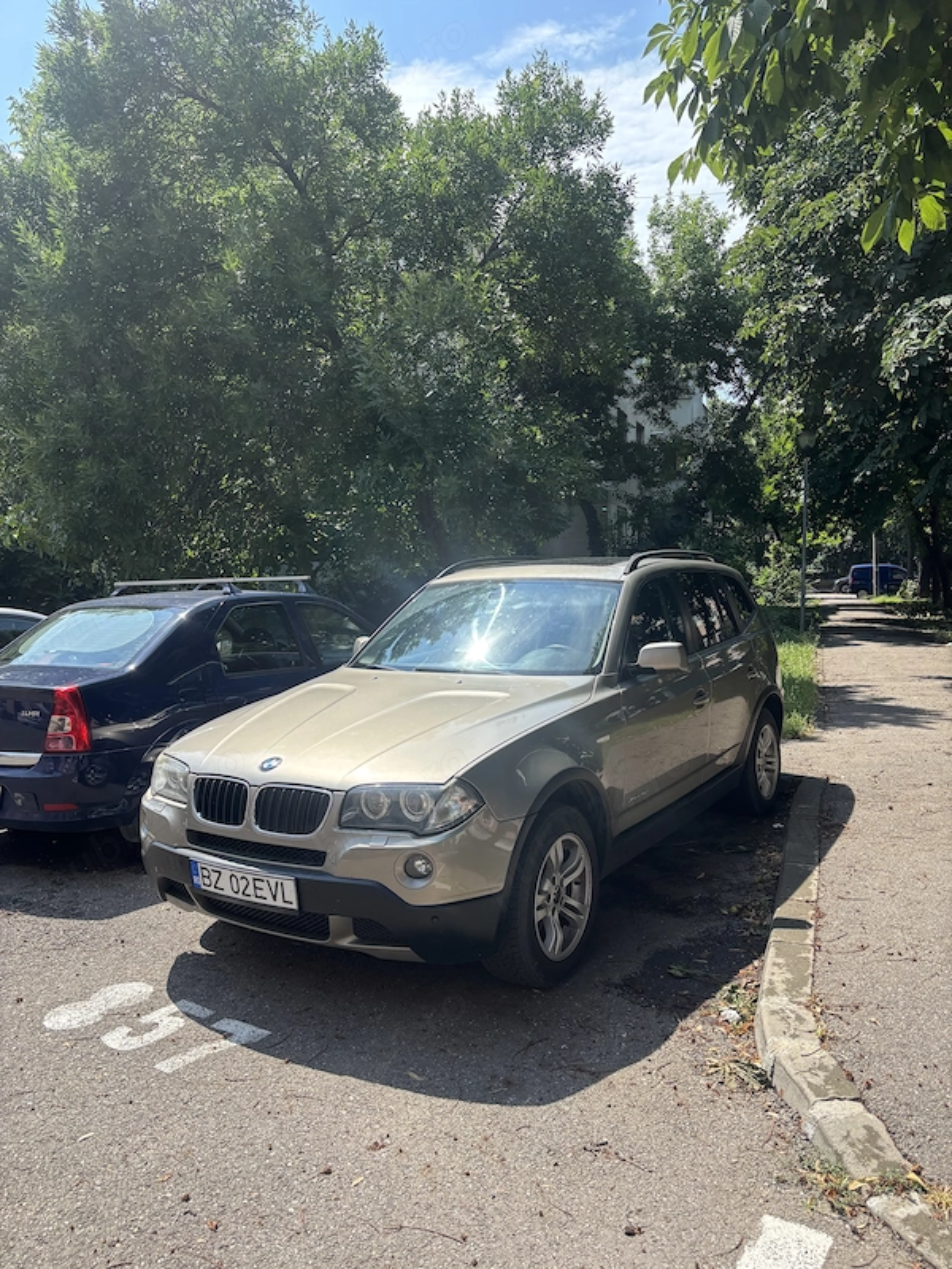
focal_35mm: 26
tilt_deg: -3.5
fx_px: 953
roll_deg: -0.8
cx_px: 476
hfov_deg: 53.1
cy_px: 634
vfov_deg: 67.3
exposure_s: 1/1616
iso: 50
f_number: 1.6
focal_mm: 5.96
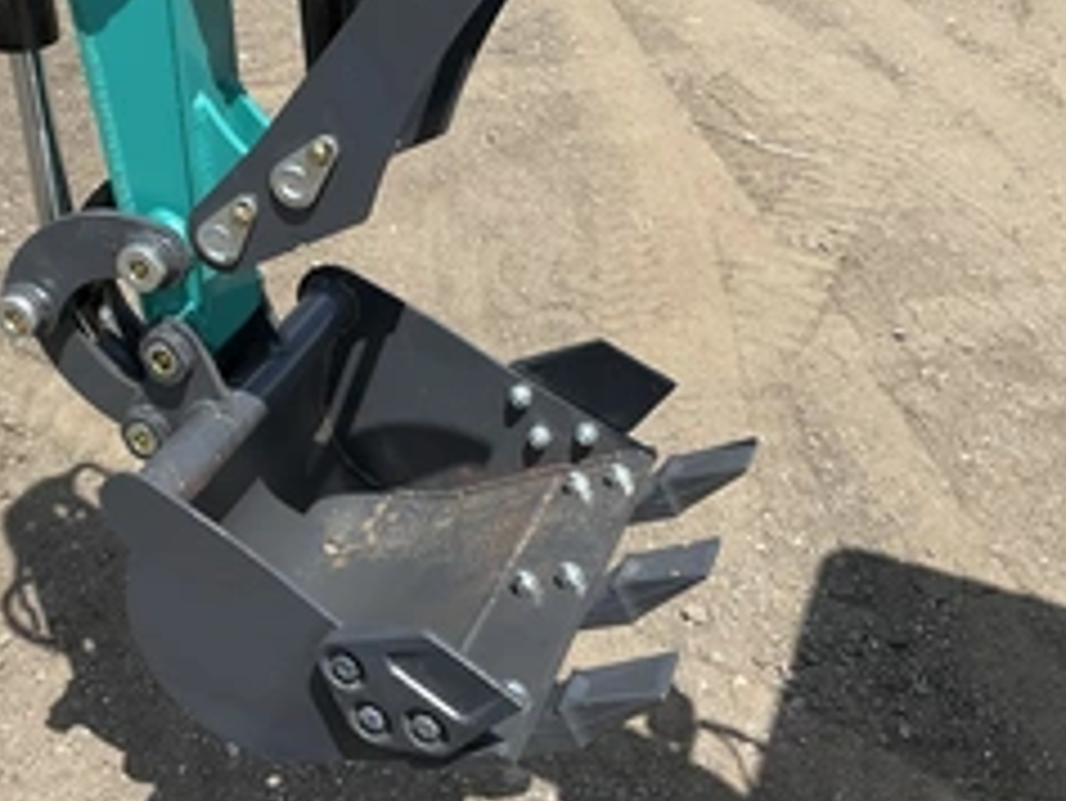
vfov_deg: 29.4
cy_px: 234
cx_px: 378
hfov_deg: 38.6
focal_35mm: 49
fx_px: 1510
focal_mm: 3
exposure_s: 1/1577
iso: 25
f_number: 1.8
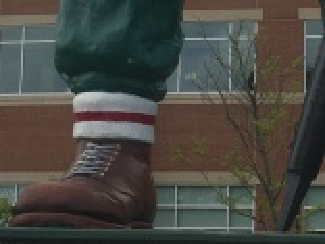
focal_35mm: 159
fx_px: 1493
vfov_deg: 9.2
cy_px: -41
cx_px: 225
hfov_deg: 12.4
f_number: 2.2
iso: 25
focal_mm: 4.15
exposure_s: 1/538
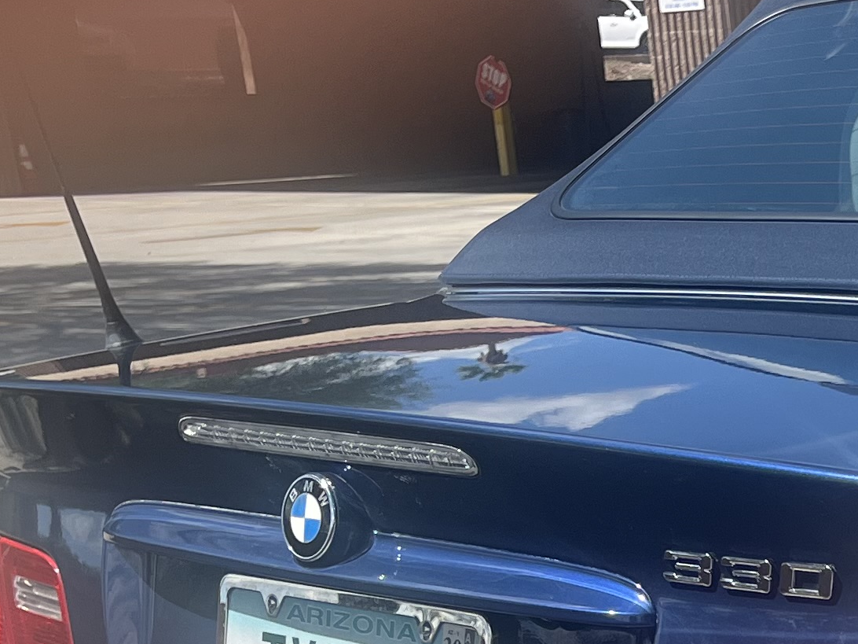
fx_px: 2379
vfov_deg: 14.6
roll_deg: +3.6
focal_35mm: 96
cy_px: 901
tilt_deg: -19.7
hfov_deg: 18.9
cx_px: 1131
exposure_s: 1/2632
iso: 50
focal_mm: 5.1
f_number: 1.6
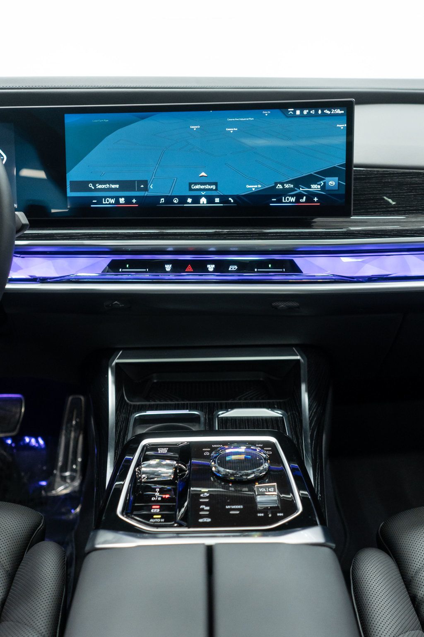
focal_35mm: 42
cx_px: 212
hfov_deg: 31.9
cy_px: 318
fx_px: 742
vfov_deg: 46.4
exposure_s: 1/50
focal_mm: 28
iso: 1250
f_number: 3.2
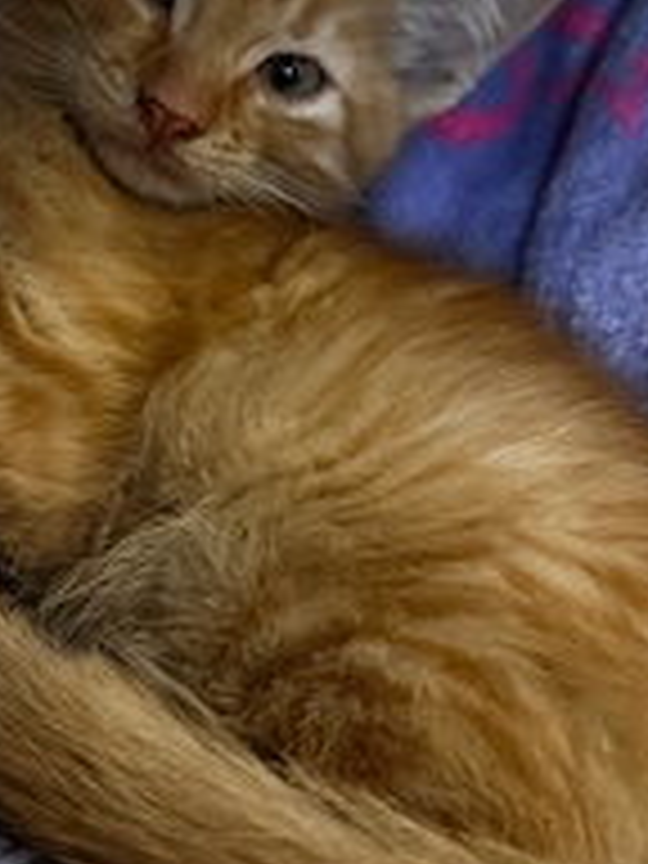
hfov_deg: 28.9
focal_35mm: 50
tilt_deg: -26.5
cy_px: 320
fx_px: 1248
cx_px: 202
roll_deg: -9.0
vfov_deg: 37.9
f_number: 1.78
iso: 1000
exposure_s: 1/25
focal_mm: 6.86
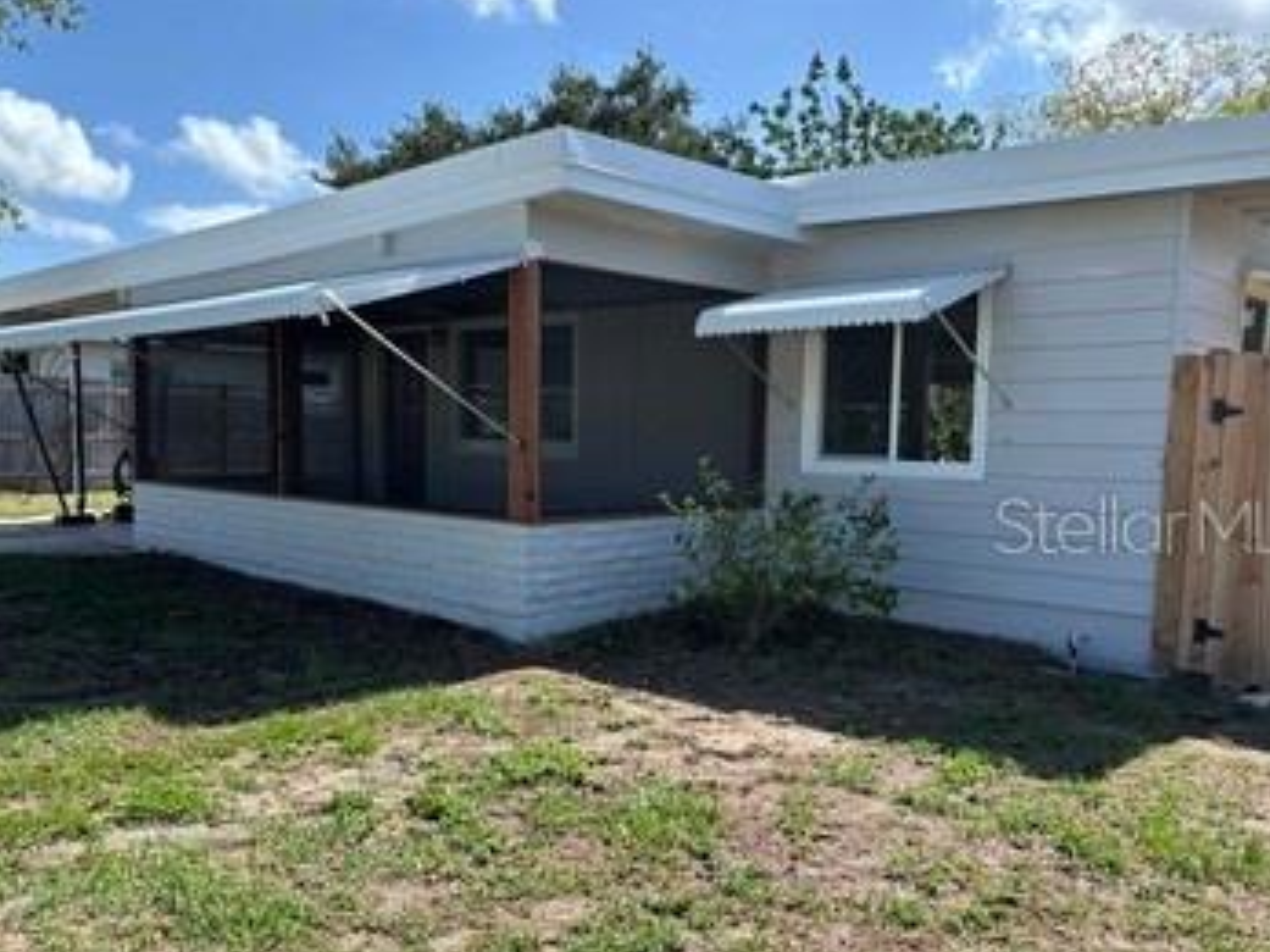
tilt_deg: -4.2
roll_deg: -0.3
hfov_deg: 60.0
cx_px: 608
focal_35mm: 30
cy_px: 524
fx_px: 1100
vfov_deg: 46.7
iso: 50
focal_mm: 5.96
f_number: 1.6
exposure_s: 1/1616
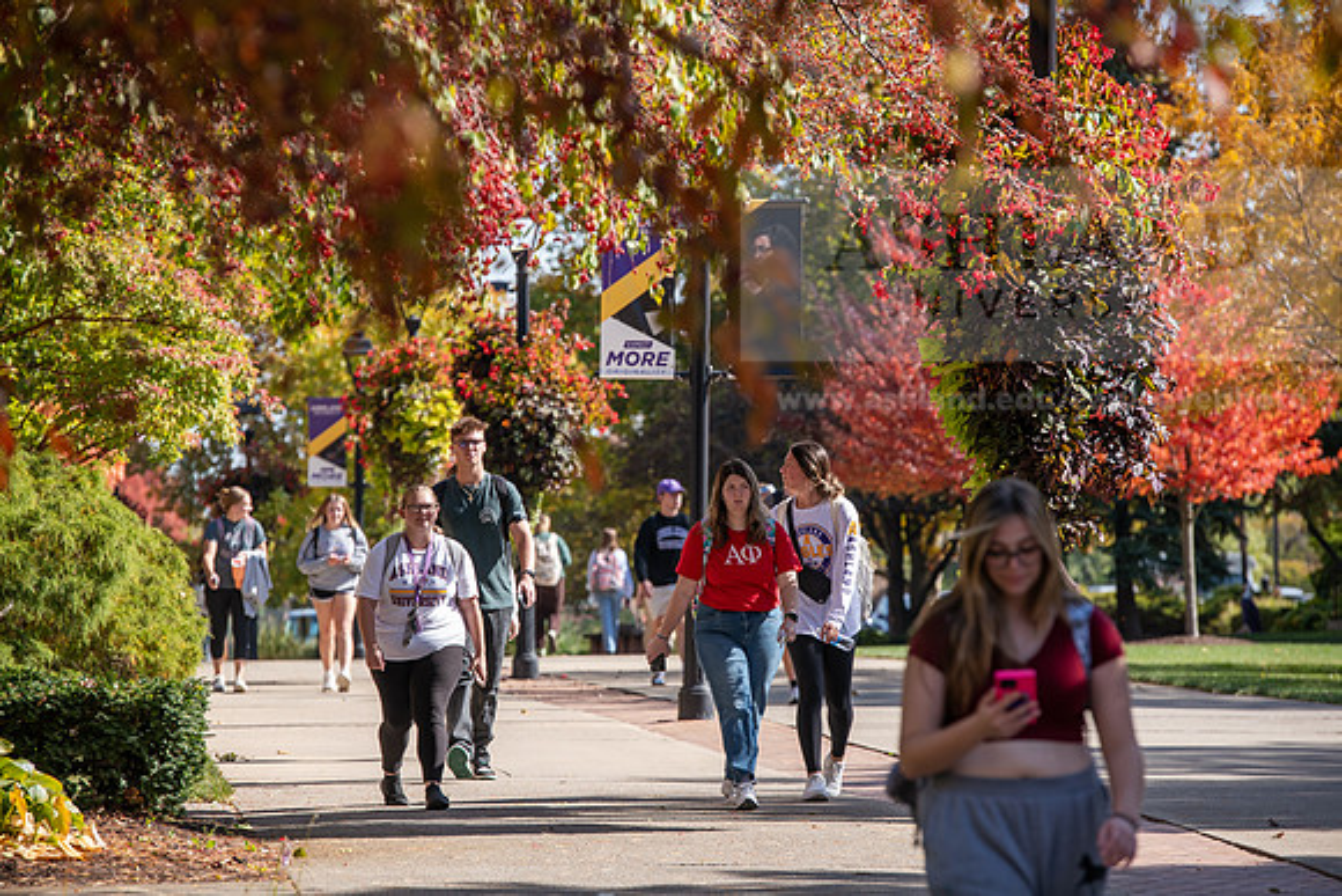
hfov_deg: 11.4
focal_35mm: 180
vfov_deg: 7.6
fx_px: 6711
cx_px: 671
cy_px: 448
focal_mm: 180
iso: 160
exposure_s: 1/320
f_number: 5.6
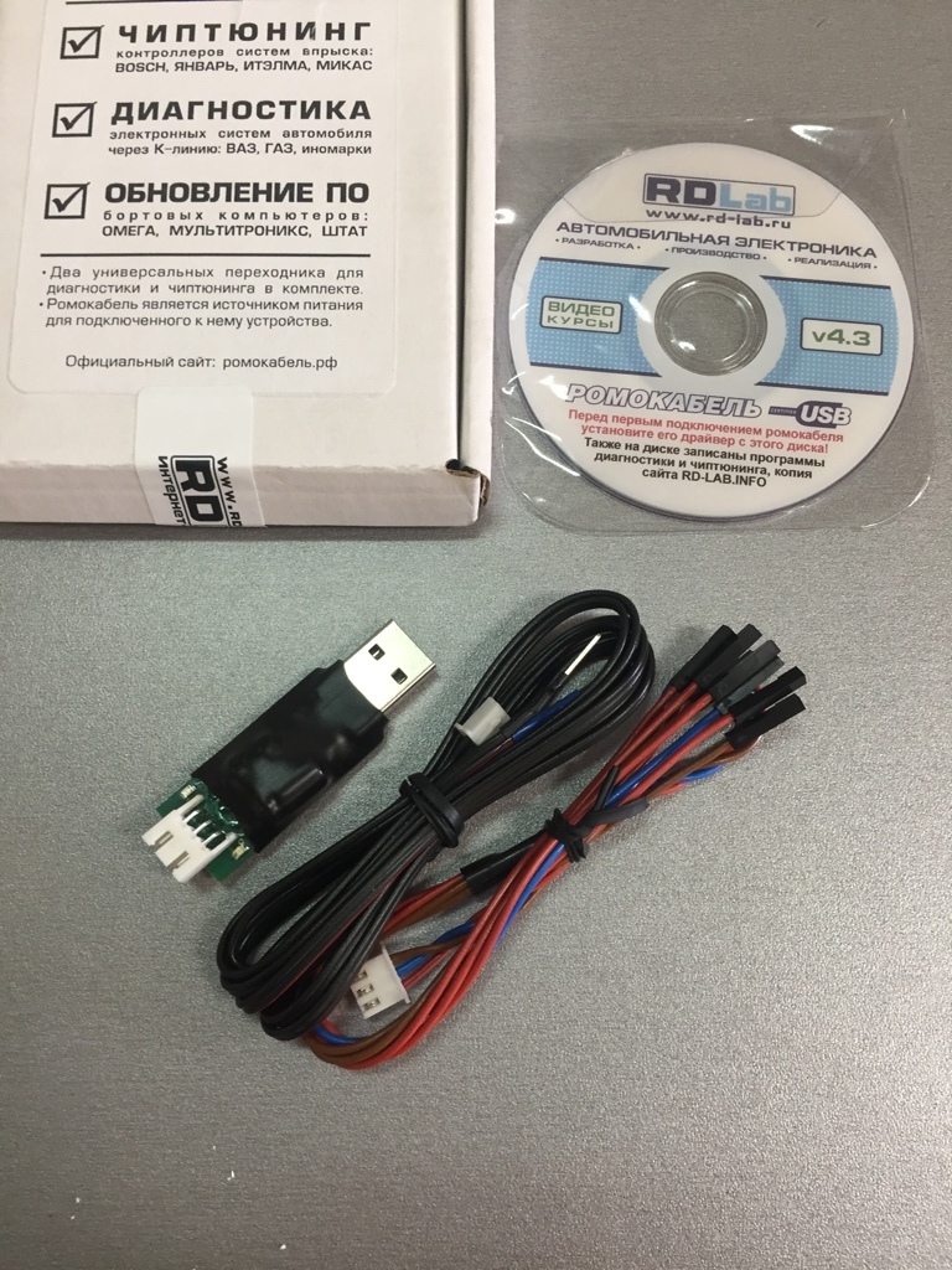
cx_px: 476
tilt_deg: -77.5
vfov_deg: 61.7
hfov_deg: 48.2
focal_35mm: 29
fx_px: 1063
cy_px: 635
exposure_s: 1/33
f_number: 2.2
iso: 64
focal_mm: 4.15
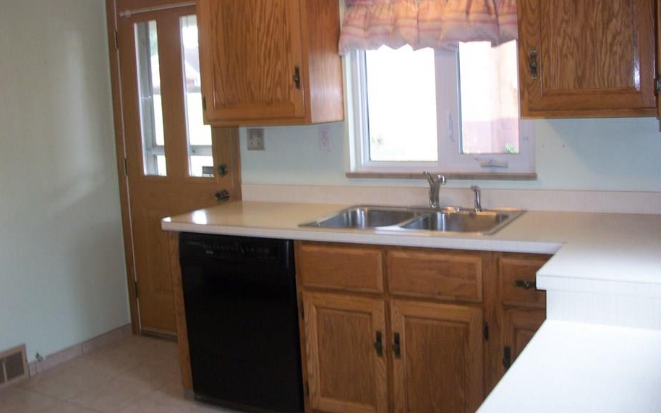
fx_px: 684
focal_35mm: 38
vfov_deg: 33.5
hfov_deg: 51.5
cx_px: 344
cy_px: 169
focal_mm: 5.7
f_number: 2.9
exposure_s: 1/30
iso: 160
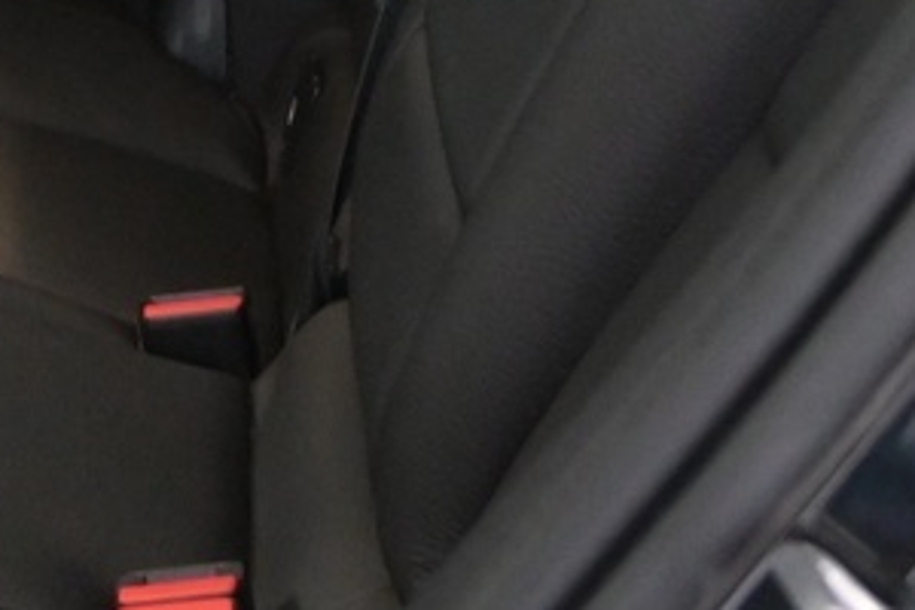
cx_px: -454
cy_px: -302
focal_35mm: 146
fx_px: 3711
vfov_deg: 9.2
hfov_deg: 13.3
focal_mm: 18
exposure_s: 1/30
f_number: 3.5
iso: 2500
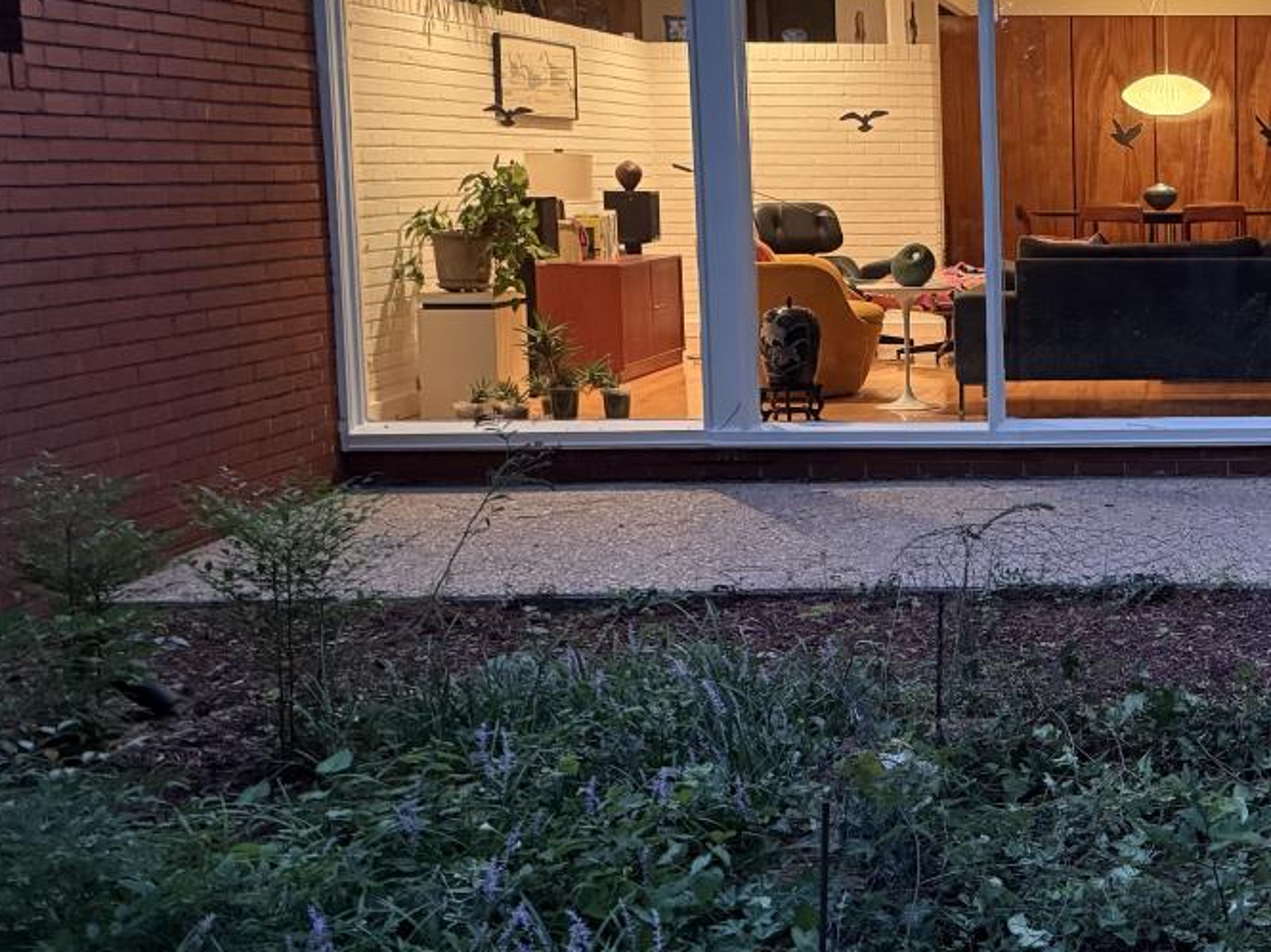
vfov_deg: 27.9
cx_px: 1271
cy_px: 377
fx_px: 1908
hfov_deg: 33.7
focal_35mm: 52
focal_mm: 6.76
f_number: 1.78
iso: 800
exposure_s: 1/30
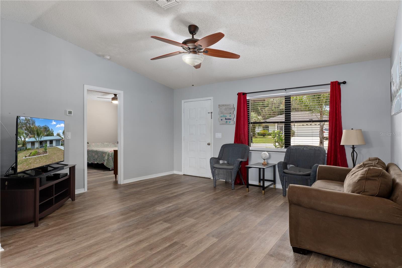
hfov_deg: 85.4
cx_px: 201
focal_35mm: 20
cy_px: 134
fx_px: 218
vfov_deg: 63.2
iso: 320
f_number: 8
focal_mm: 13
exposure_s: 1/2
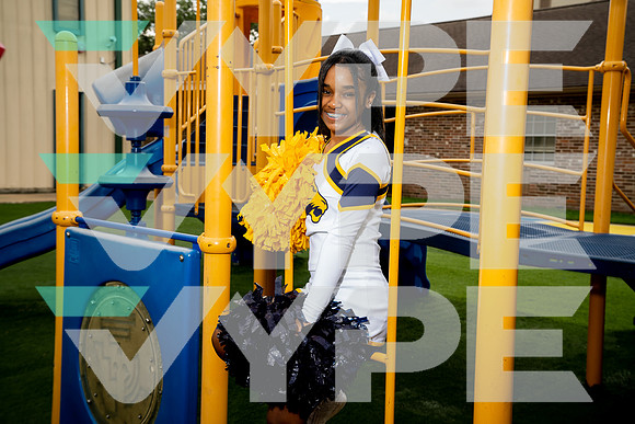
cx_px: 318
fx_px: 776
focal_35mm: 44
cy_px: 212
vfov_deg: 30.5
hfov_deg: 44.5
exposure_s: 1/250
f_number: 5.6
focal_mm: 44
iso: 250
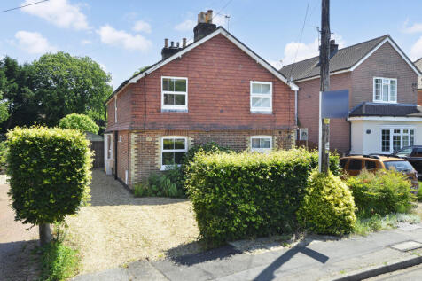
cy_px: 140
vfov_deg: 43.6
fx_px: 352
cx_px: 211
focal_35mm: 30
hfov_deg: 61.9
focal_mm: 30
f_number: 14
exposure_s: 1/80
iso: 400
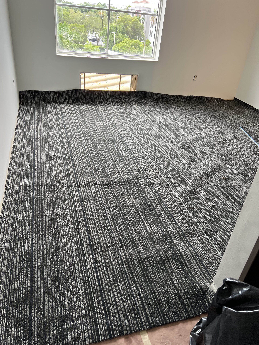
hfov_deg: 53.1
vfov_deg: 67.3
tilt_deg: -31.2
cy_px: 172
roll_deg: -6.5
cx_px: 130
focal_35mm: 26
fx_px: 259
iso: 125
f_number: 1.5
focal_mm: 5.7
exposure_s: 1/120
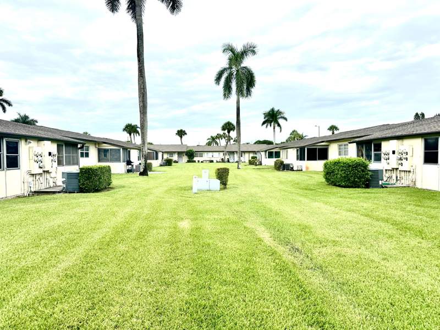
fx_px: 305
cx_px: 220
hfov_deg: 71.6
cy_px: 165
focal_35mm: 24
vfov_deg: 56.8
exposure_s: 1/4184
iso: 80
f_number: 1.78
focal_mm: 6.86
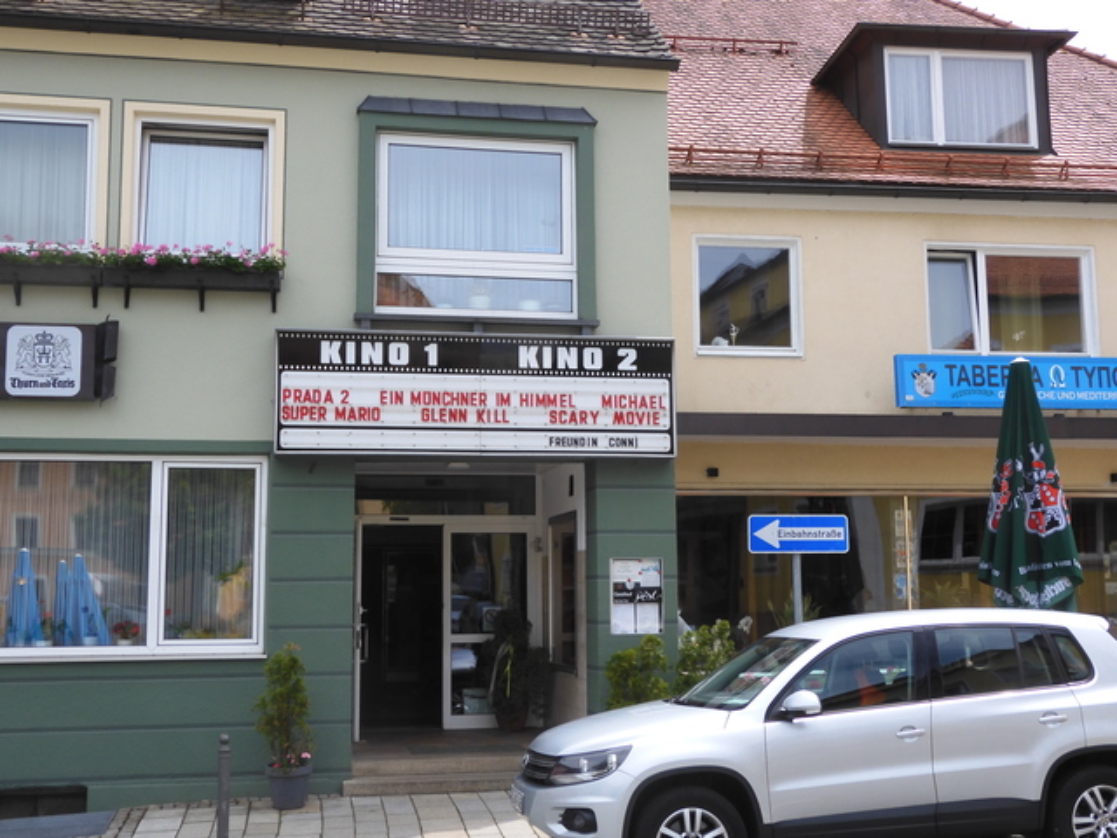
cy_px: 419
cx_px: 558
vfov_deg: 34.3
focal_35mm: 42
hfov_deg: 44.8
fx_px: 1355
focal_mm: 7.5
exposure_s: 1/500
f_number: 4
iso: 100
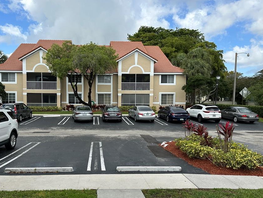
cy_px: 107
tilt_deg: -2.2
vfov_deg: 48.2
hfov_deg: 61.1
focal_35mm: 29
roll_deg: +0.2
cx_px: 105
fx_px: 220
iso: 80
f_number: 1.78
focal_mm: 6.86
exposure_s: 1/2967
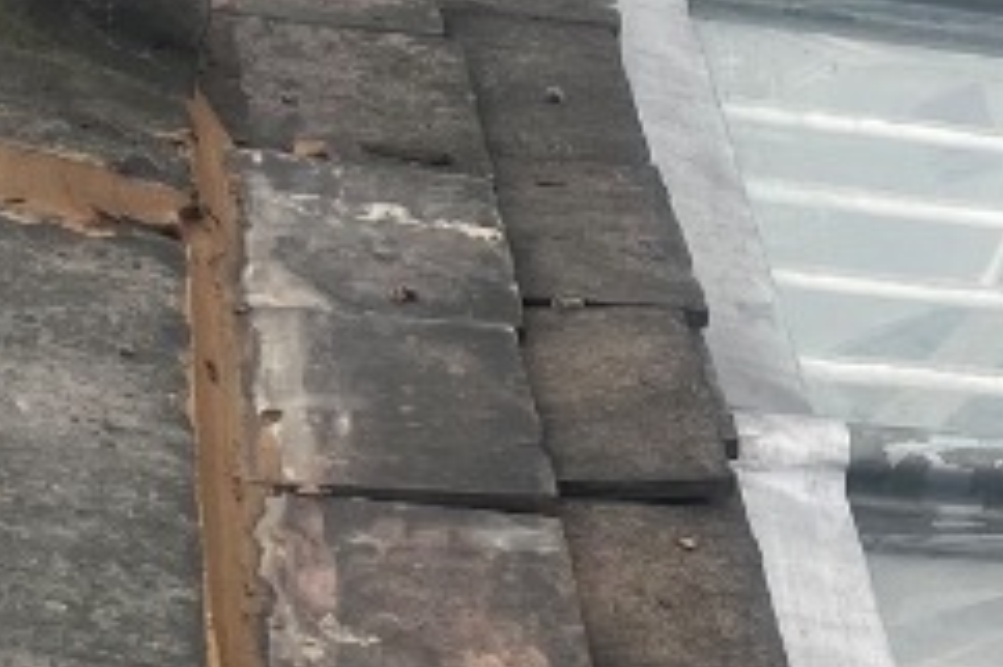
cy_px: 737
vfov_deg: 10.1
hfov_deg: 14.4
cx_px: 1475
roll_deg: +18.6
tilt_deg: -38.9
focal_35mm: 134
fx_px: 3731
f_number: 1.6
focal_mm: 5.1
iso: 50
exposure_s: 1/358
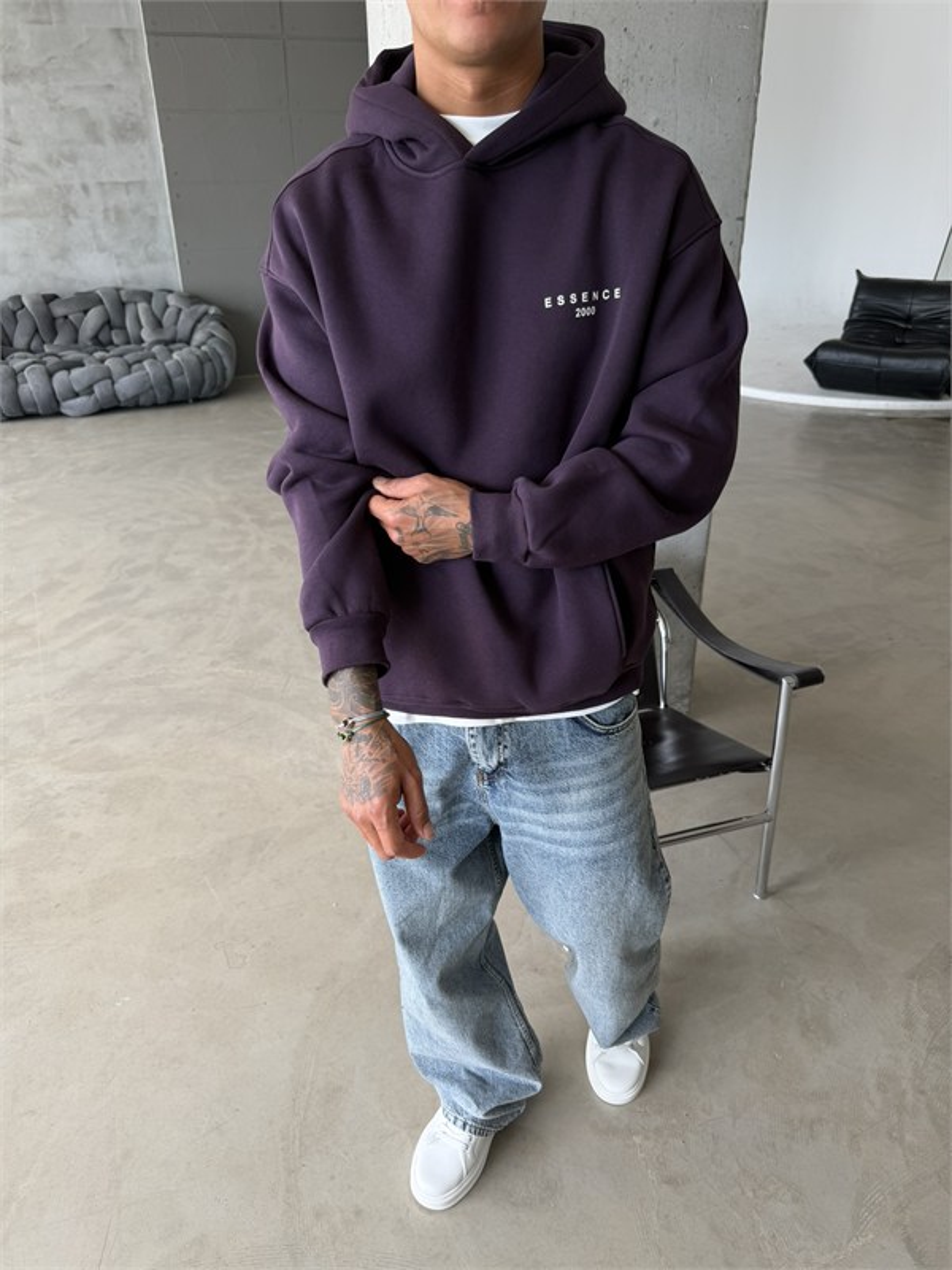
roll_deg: +1.3
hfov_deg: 56.8
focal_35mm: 24
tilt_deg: -27.4
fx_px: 880
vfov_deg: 71.6
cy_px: 635
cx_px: 476
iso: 50
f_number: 1.78
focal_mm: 6.76
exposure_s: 1/121
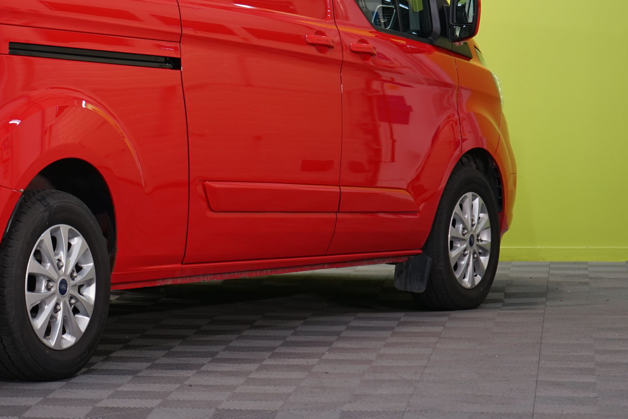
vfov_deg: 9.5
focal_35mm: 144
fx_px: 2512
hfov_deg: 14.1
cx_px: 18
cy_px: 109
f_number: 6.3
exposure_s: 1/25
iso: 500
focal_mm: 70
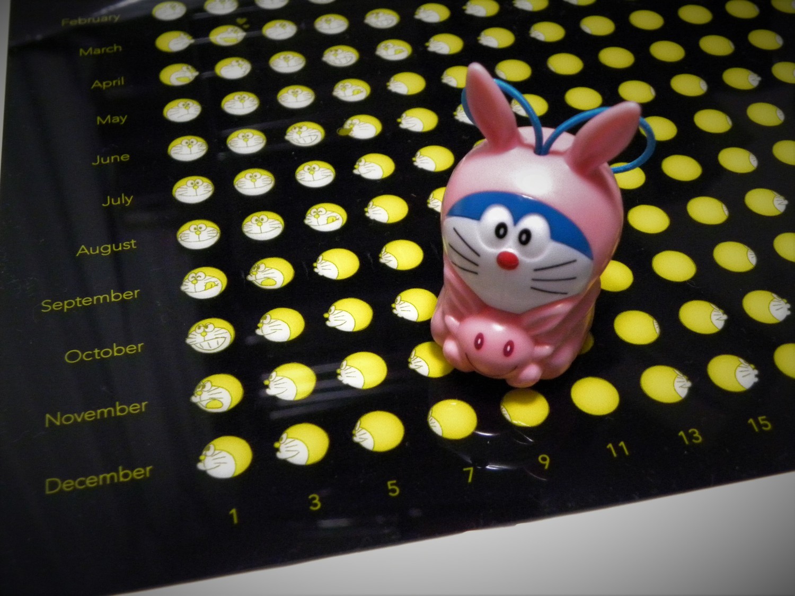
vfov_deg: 31.5
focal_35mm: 46
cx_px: 398
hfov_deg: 41.2
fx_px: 1056
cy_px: 298
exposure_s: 1/8.3
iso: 800
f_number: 3.2
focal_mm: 8.2
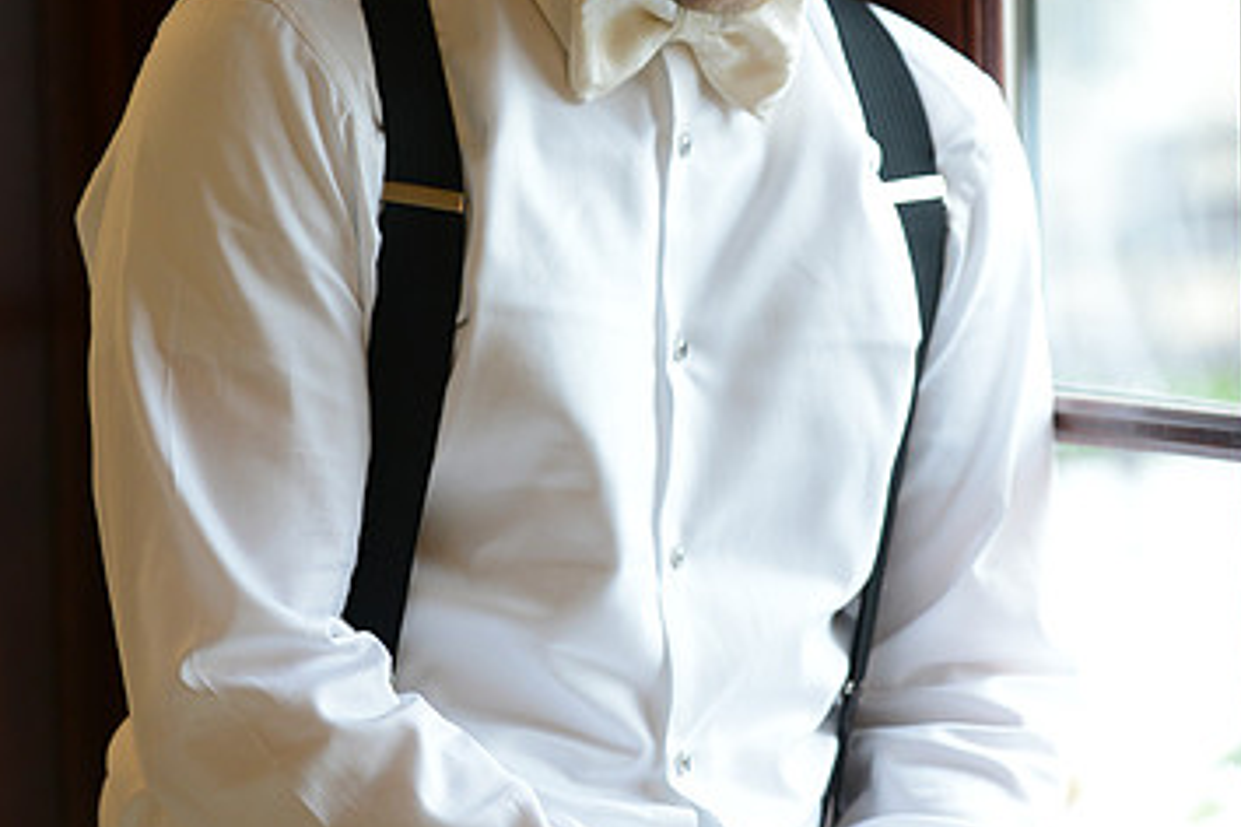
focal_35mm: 172
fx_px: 5929
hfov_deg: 11.9
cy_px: 235
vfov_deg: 8.0
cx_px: 643
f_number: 4
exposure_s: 1/160
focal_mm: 105
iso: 800
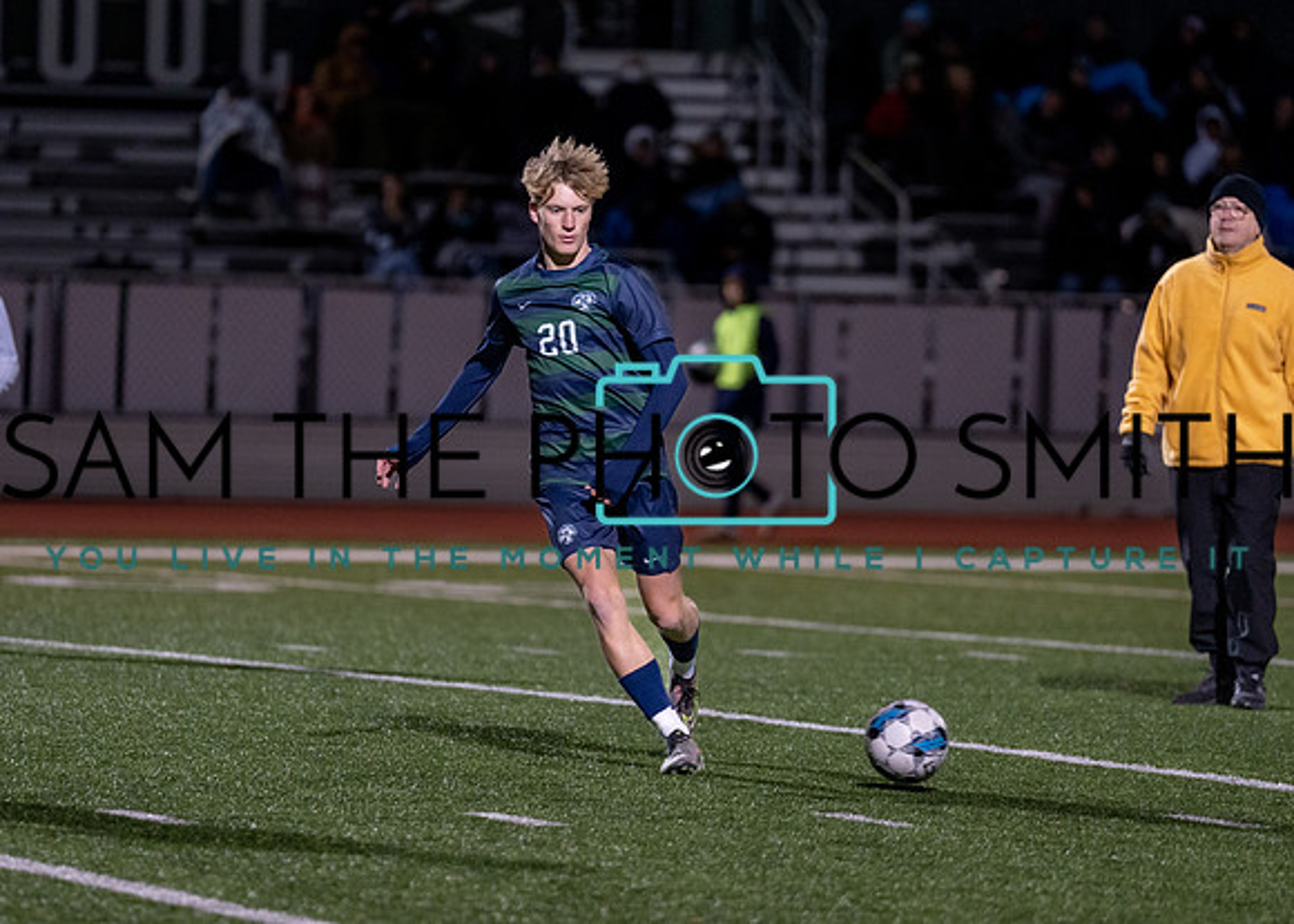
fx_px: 10532
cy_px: 416
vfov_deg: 5.0
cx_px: 639
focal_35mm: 287
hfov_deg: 7.0
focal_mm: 200
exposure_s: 1/1000
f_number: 2.8
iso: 2500
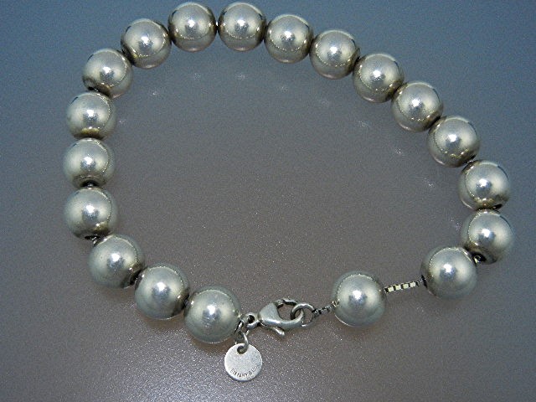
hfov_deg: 36.8
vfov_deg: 28.0
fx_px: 805
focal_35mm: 52
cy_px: 201
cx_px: 268
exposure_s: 1/30
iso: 429
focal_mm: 9.3
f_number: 7.8
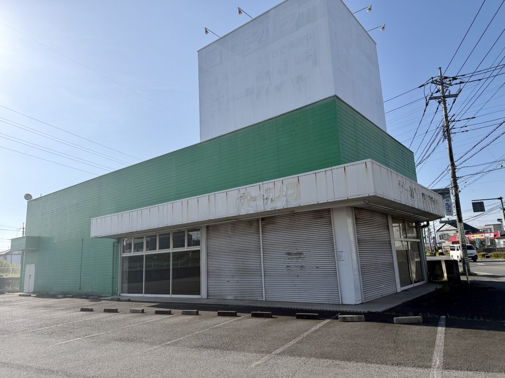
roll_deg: +2.8
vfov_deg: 56.8
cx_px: 252
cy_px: 189
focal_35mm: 24
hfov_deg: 71.6
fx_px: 350
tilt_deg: +10.6
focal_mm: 6.76
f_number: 1.78
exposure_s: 1/7353
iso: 80
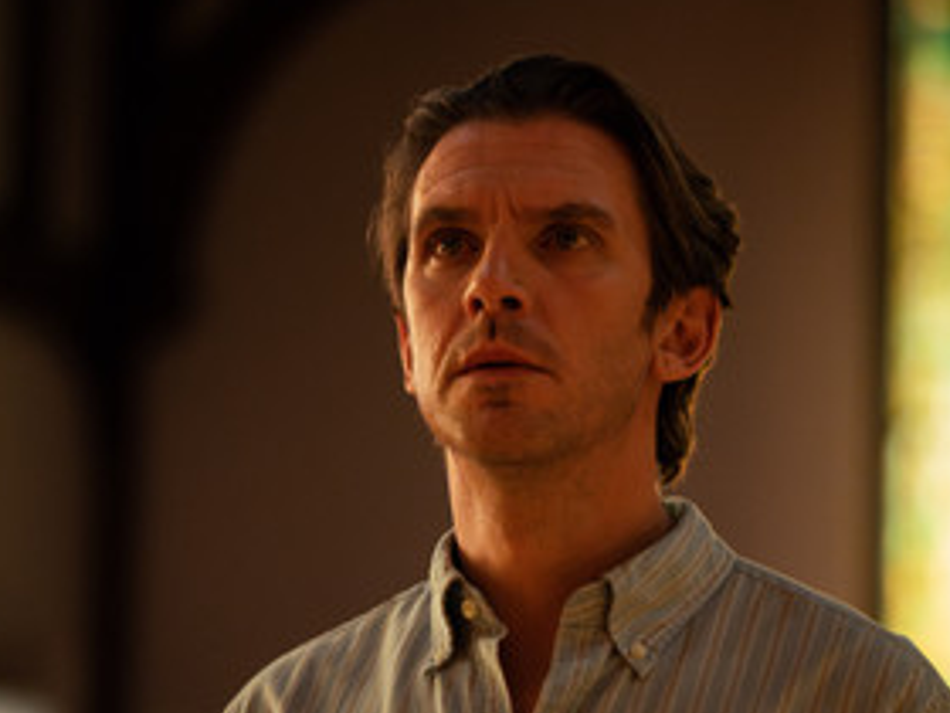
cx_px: 638
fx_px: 4007
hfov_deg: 13.5
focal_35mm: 146
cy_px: 518
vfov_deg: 10.1
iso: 8000
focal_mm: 85
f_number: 2
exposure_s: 1/160
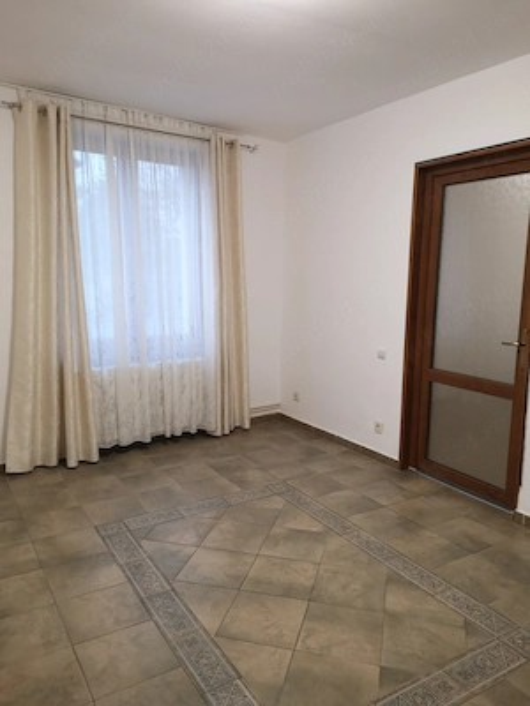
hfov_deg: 51.4
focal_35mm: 27
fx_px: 551
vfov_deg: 65.3
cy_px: 353
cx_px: 265
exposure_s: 1/33.3
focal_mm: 3.95
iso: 200
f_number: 1.8
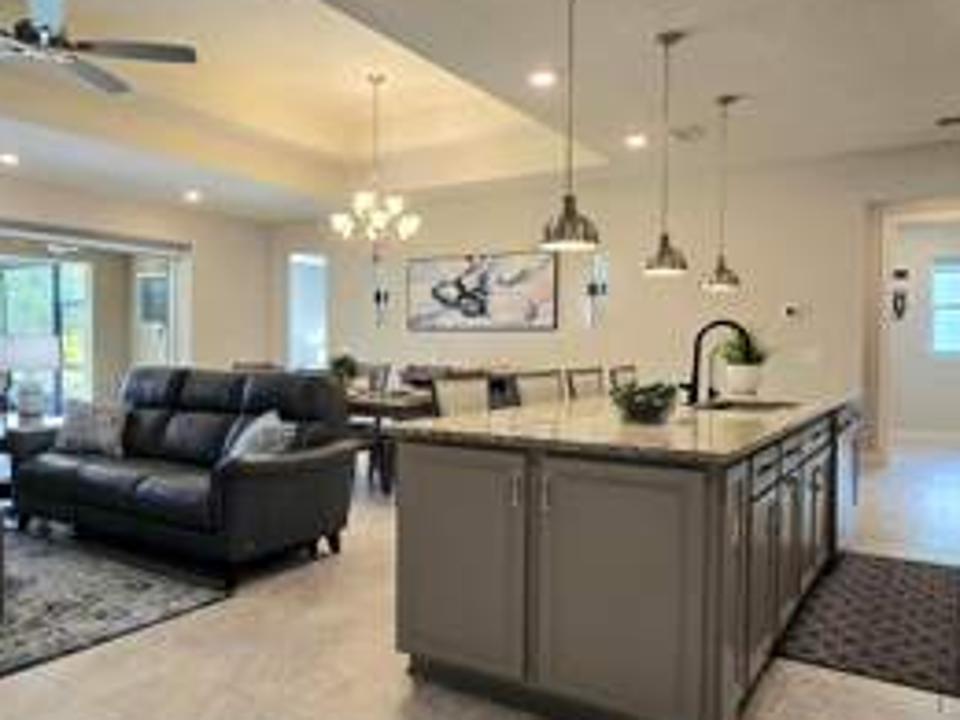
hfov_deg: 71.4
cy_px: 432
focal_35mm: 24
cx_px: 432
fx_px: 666
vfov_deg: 56.4
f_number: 2.2
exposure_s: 1/60.2
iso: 80
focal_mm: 2.2
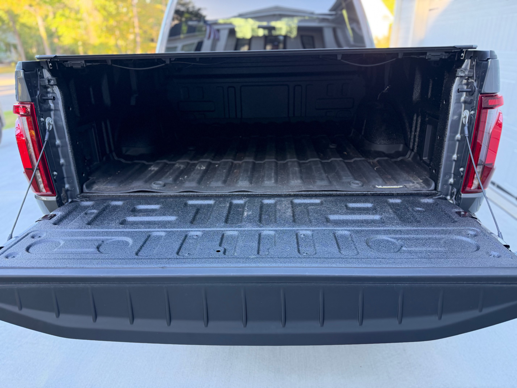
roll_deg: +2.5
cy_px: 194
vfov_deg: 56.8
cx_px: 258
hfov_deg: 71.6
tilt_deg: -20.1
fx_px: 358
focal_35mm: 24
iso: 200
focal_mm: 6.76
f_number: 1.78
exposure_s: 1/94
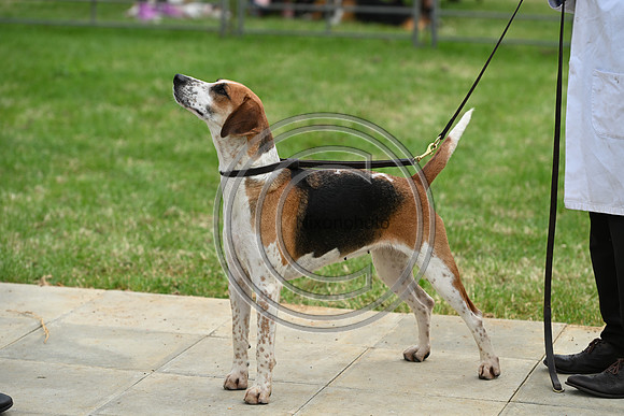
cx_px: 312
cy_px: 208
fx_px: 2254
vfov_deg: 10.6
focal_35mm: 130
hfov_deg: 15.8
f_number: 4.5
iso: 160
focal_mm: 130
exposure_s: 1/1000
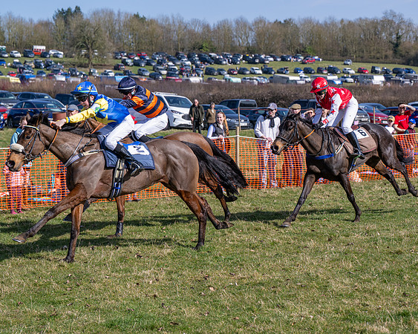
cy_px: 166
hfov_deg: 24.0
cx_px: 239
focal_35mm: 79
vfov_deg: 19.3
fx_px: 981
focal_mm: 70
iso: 200
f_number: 5
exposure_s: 1/1600
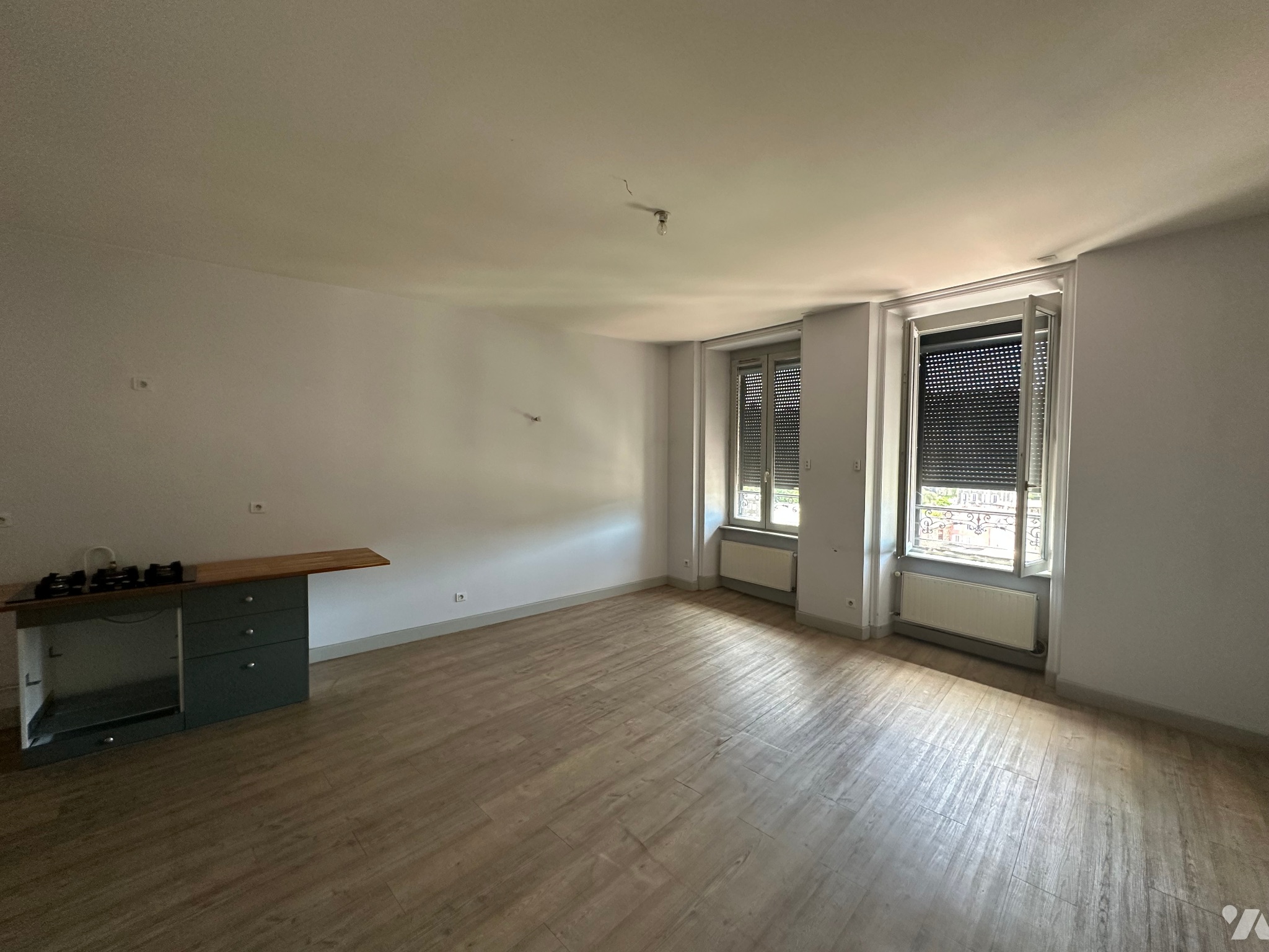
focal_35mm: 14
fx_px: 513
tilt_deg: -2.4
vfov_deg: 85.7
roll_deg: -0.3
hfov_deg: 102.1
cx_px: 634
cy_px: 476
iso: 320
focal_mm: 2.22
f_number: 2.2
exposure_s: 1/99
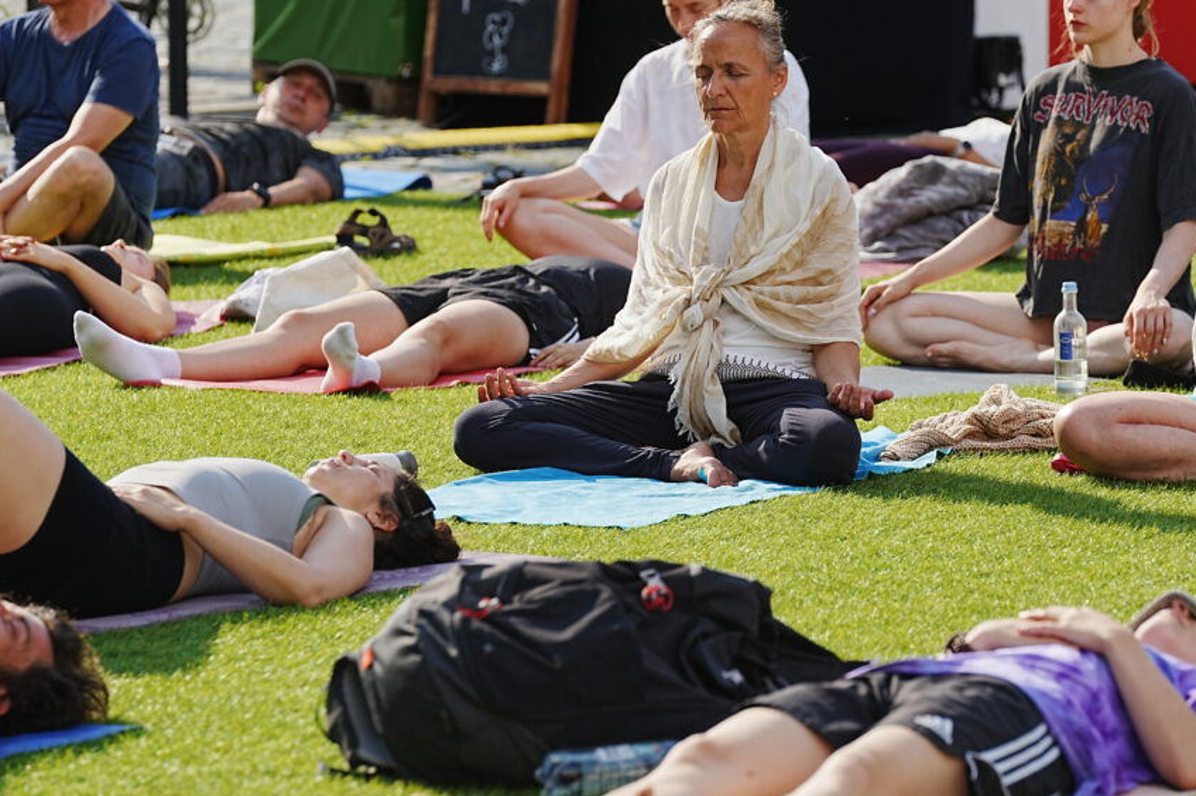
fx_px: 9099
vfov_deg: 5.0
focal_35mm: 274
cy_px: 265
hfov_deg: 7.5
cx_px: 720
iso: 100
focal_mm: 200
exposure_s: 1/800
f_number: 5
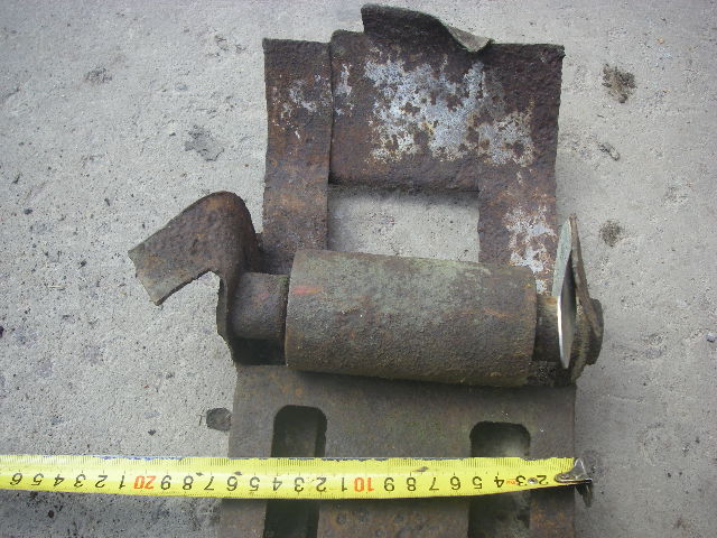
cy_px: 269
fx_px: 787
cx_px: 358
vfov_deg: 37.7
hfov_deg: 49.0
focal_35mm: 38
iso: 64
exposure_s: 1/80
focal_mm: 6.3
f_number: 3.3
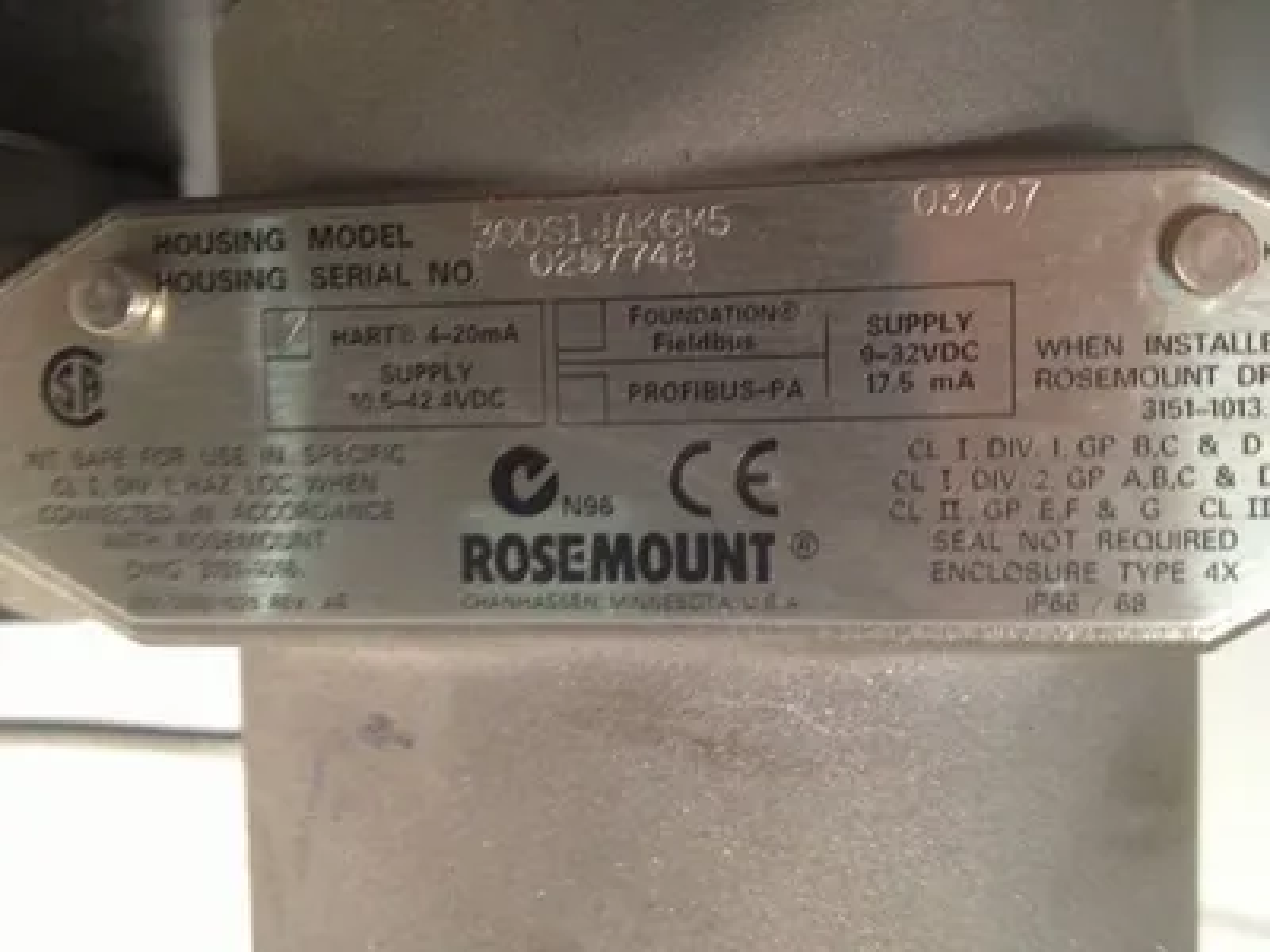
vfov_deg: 40.7
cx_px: 635
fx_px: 1284
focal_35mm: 35
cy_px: 476
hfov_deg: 52.6
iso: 200
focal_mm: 4.28
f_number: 2.4
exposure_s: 1/20
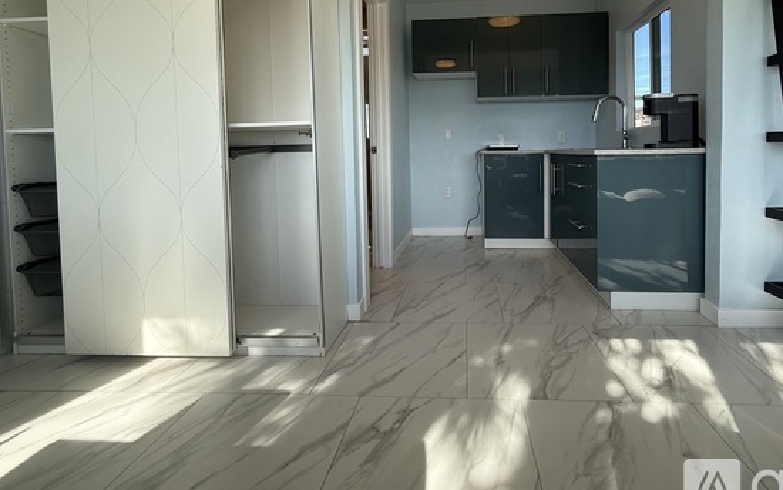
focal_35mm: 18
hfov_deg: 90.6
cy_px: 160
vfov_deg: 63.2
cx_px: 439
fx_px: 384
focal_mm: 2.22
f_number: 2.2
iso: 50
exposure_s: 1/145
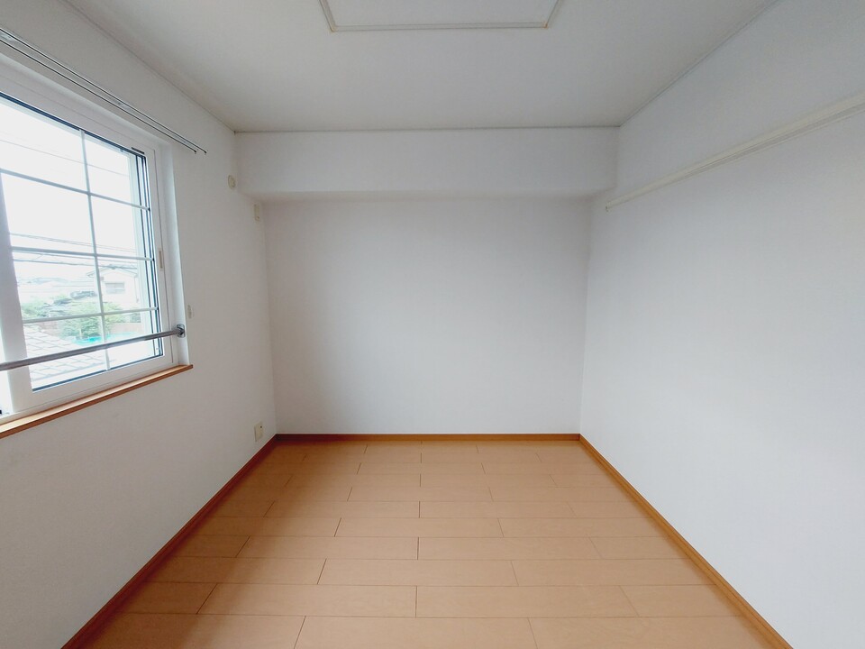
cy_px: 324
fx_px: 325
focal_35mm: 13
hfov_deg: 106.2
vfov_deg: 89.9
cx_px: 432
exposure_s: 1/120
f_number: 2.2
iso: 100
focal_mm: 1.74
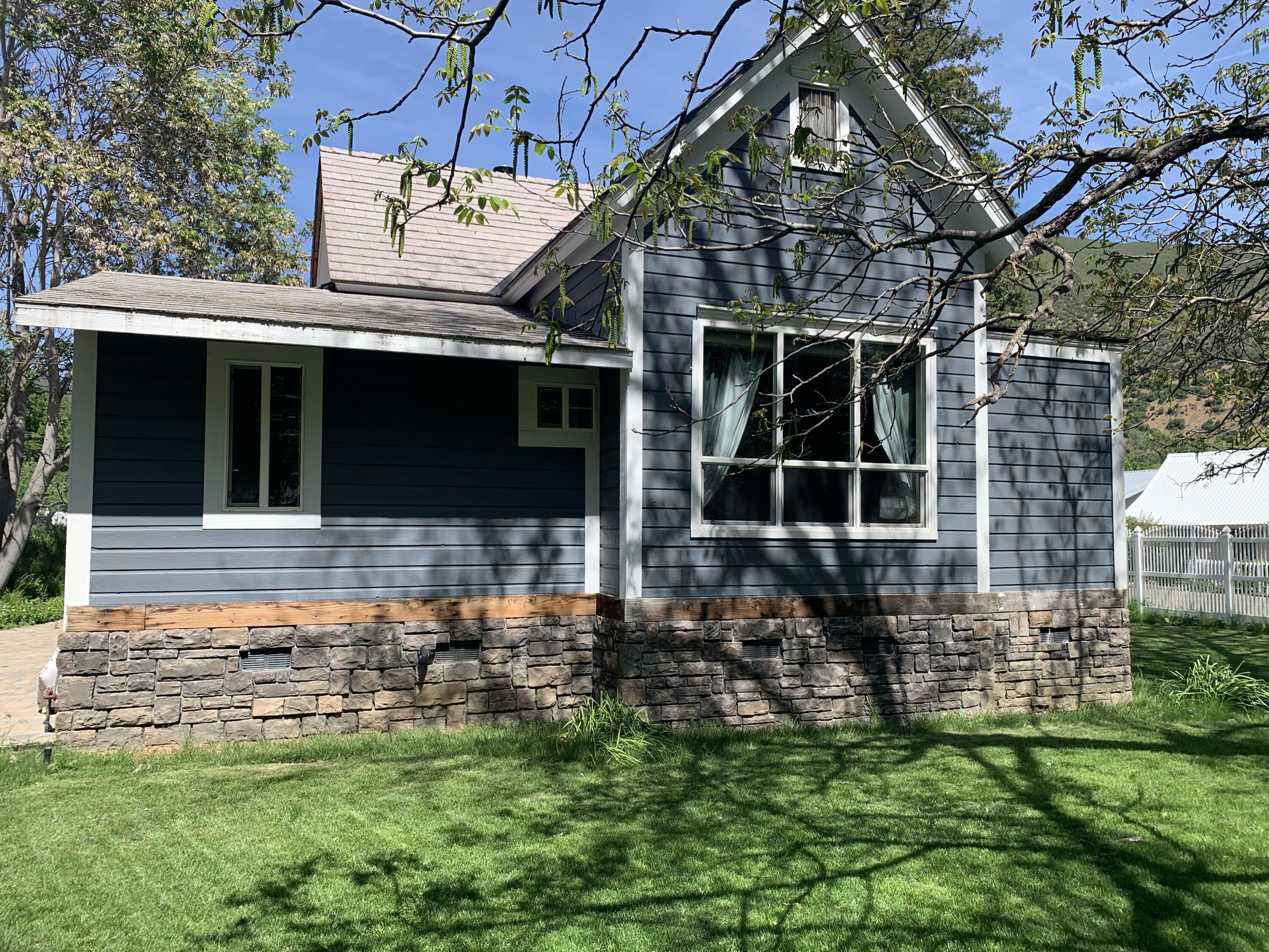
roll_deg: +0.7
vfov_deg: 53.1
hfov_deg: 67.3
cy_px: 476
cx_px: 634
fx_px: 953
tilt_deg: +3.2
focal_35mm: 26
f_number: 1.8
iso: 25
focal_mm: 4.25
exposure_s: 1/1250
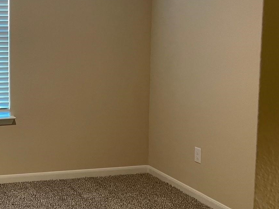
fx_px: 492
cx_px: -18
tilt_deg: -4.4
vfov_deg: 23.9
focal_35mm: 61
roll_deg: +0.9
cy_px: 75
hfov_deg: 29.0
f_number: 1.6
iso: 200
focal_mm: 5.1
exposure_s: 1/60
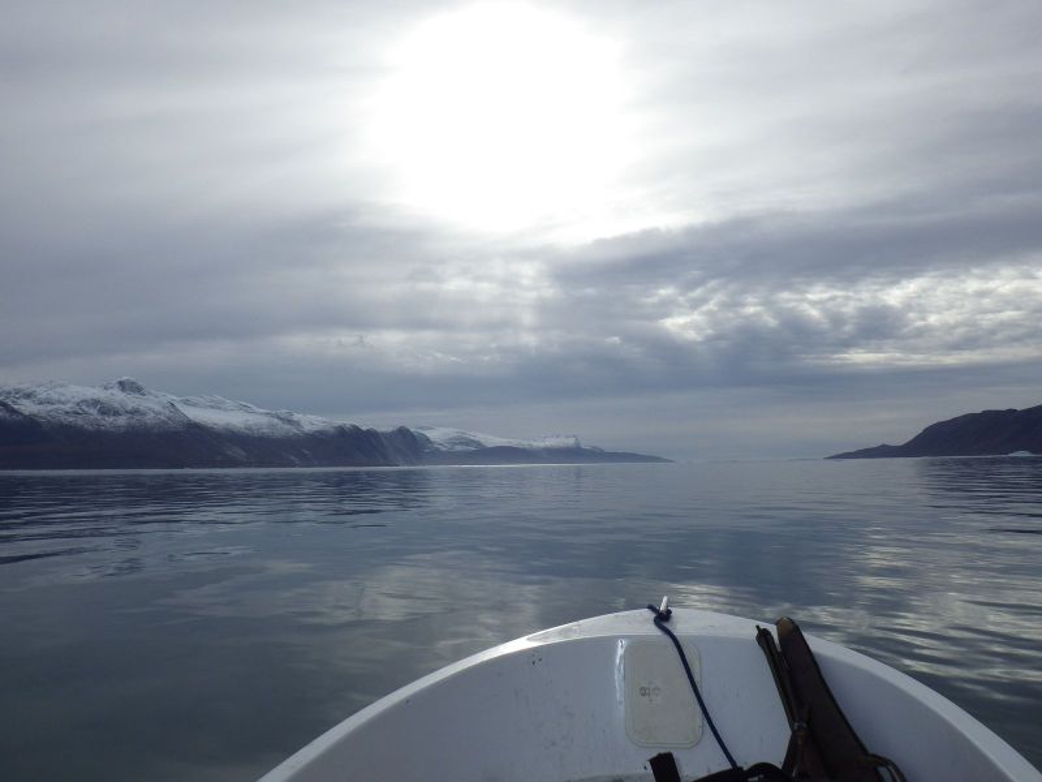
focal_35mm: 28
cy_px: 391
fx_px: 843
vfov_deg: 49.7
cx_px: 521
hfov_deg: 63.4
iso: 125
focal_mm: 5
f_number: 4.2
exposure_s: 1/1500
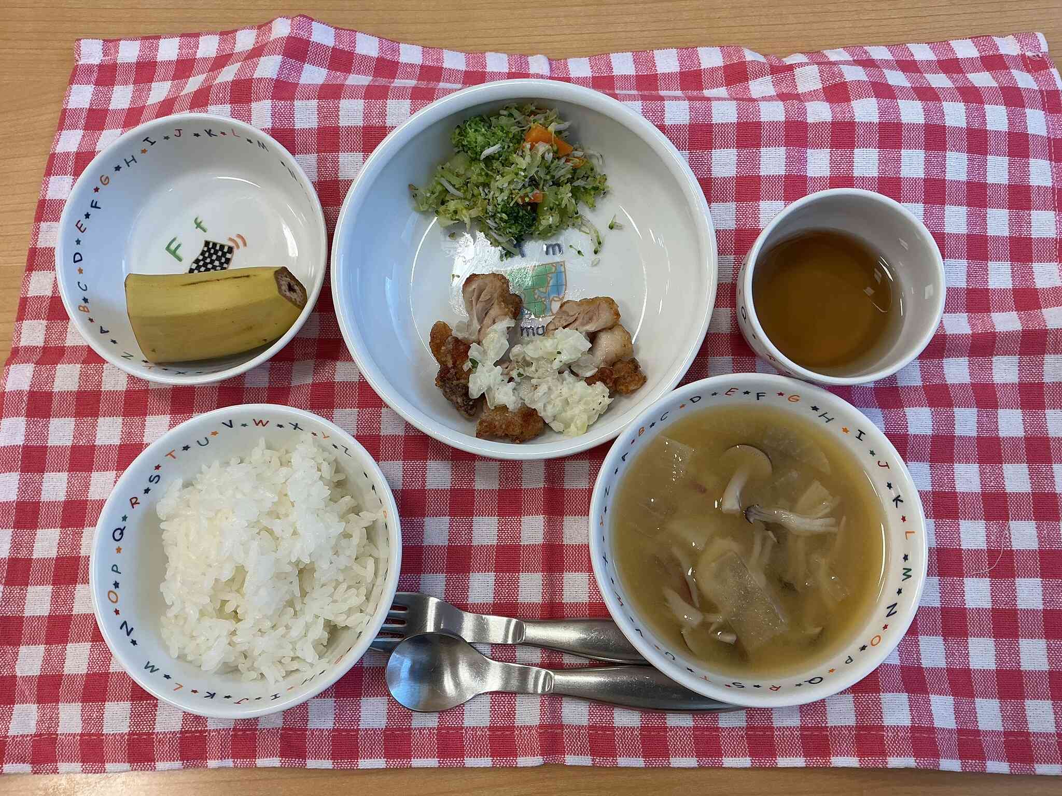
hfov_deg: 61.7
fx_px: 890
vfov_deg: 48.2
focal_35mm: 29
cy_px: 398
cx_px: 531
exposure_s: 1/120
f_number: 1.8
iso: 32
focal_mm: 3
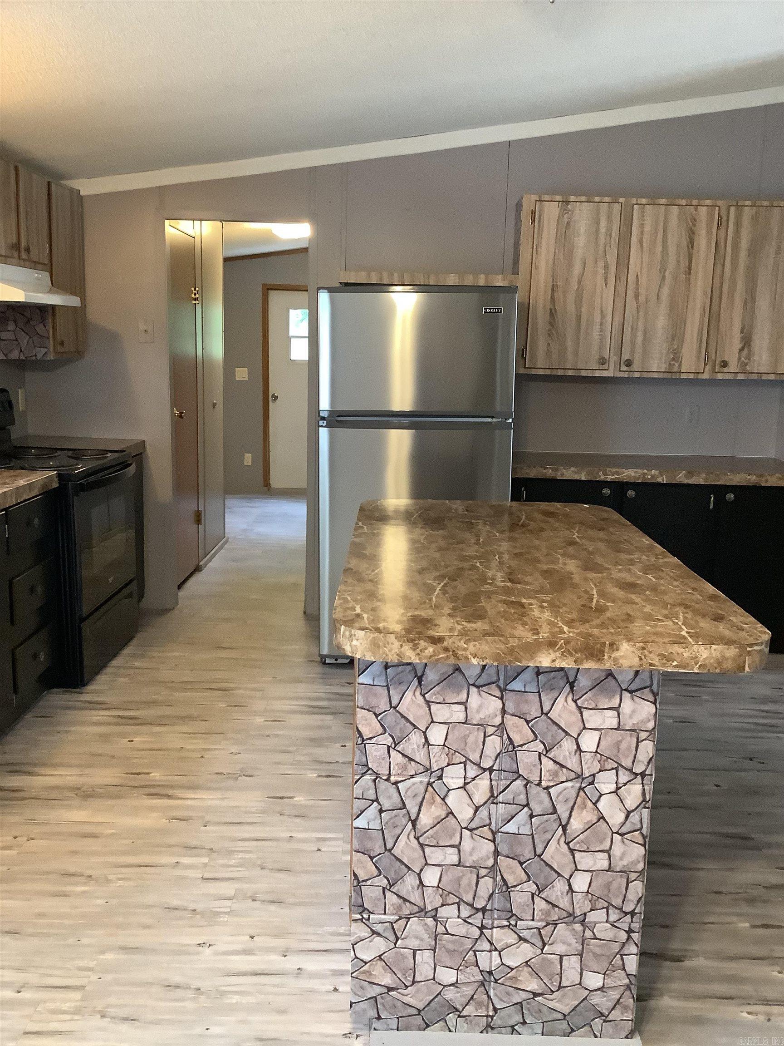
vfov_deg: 58.4
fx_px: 936
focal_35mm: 31
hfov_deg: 45.4
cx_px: 392
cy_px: 523
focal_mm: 3.3
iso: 320
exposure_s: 1/60
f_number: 2.4
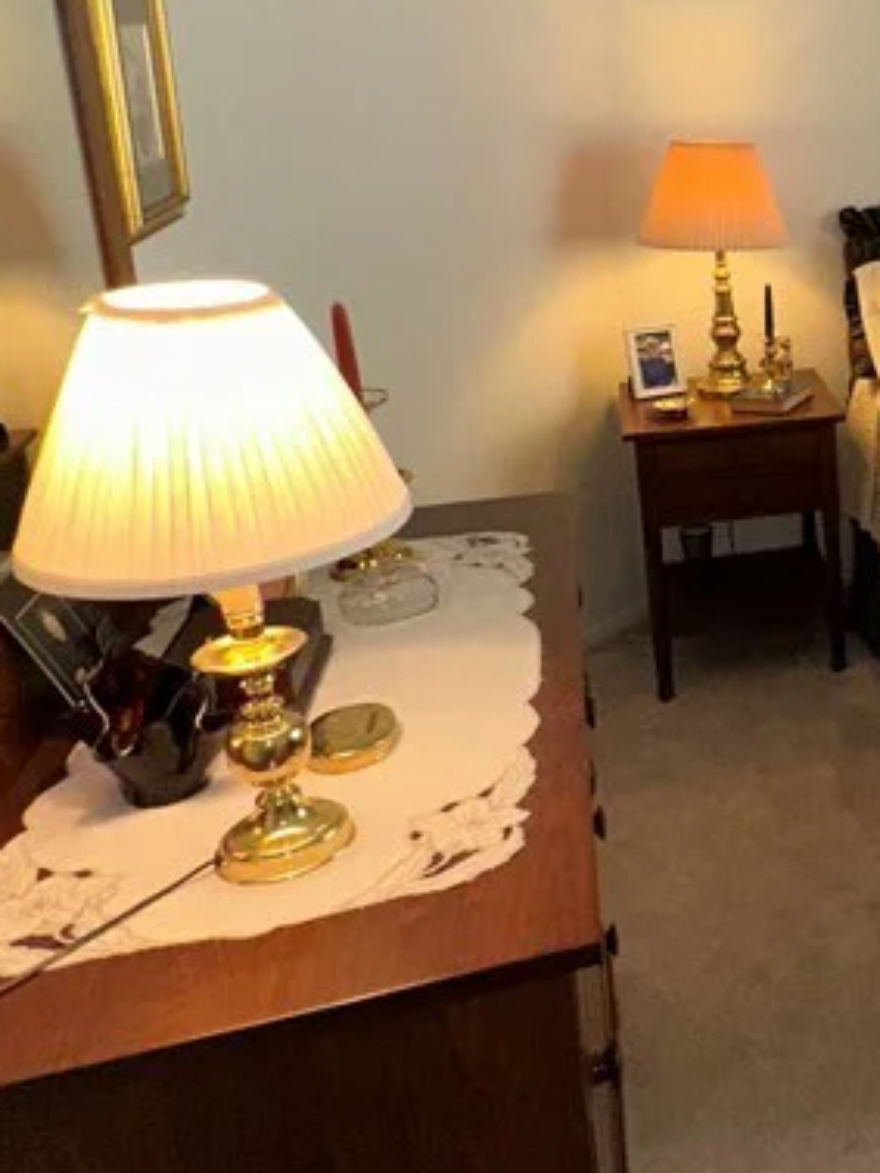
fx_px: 1287
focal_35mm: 38
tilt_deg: -13.8
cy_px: 383
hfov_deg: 30.1
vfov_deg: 48.1
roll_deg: -1.6
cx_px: 1138
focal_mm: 2.22
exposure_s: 1/60
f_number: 2.2
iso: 80
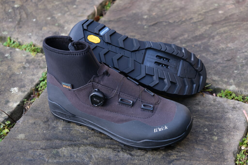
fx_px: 462
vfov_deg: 20.3
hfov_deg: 30.1
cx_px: 124
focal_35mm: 67
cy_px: 82
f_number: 4
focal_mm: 44.4
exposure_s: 1/60
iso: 250
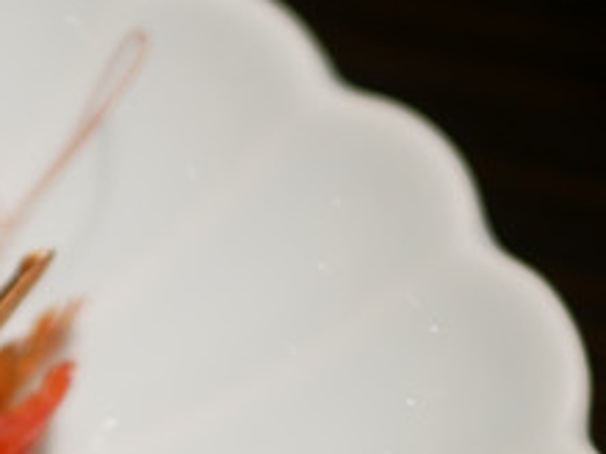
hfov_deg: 12.8
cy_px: 687
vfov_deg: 10.4
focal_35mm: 137
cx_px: -556
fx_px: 2397
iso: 200
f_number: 1.7
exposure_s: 1/60
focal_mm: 15
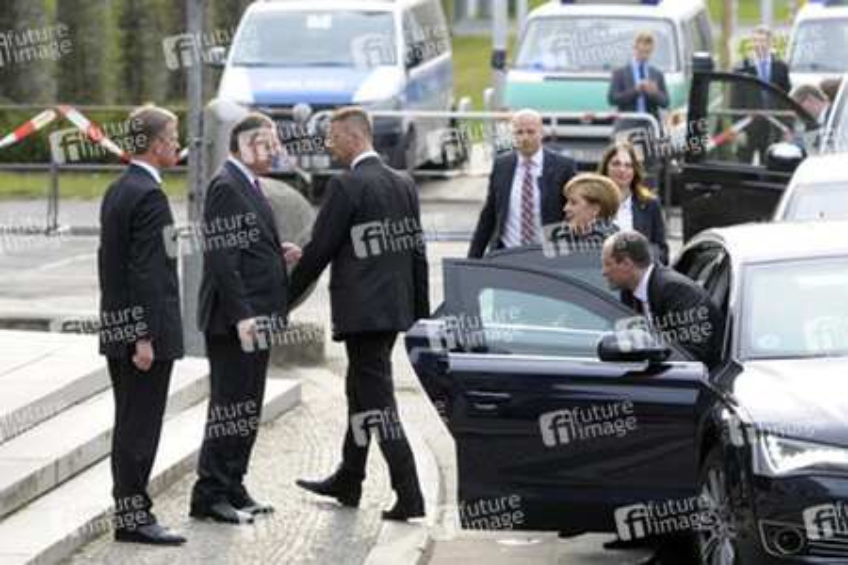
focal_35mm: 188
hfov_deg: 11.0
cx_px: 424
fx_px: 4416
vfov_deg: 7.3
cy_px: 282
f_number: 4
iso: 320
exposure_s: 1/400
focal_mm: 125
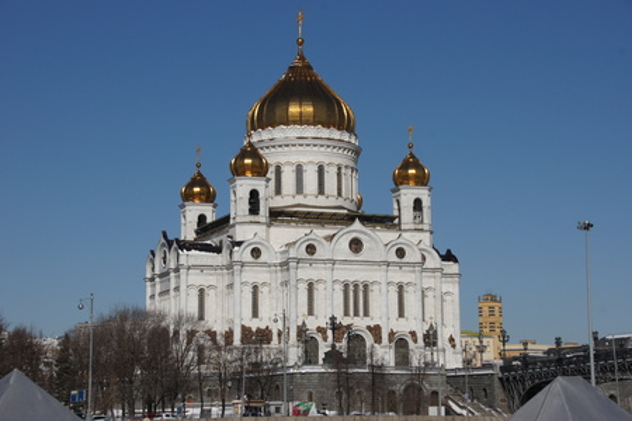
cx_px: 316
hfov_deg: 24.6
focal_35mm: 82
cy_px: 210
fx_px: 1448
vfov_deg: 16.6
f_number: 13
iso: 200
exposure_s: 1/640
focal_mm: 55
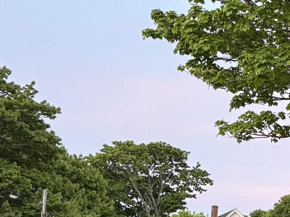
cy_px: 160
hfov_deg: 16.1
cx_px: 531
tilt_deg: +9.4
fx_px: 854
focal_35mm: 102
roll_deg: +1.1
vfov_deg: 14.4
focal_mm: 6.76
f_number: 1.78
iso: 250
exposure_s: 1/60
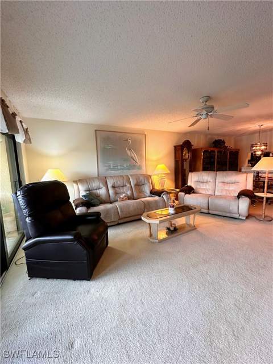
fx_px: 147
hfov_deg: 85.7
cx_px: 136
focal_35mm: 14
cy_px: 182
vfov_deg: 102.1
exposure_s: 1/60
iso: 200
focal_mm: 2.22
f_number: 2.2
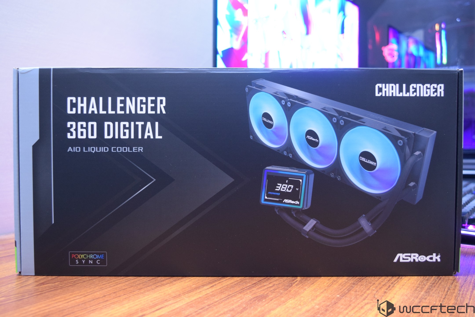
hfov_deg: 49.6
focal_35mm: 39
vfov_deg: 34.2
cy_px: 158
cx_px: 238
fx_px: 515
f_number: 5
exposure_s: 1/8
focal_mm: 26
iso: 1600
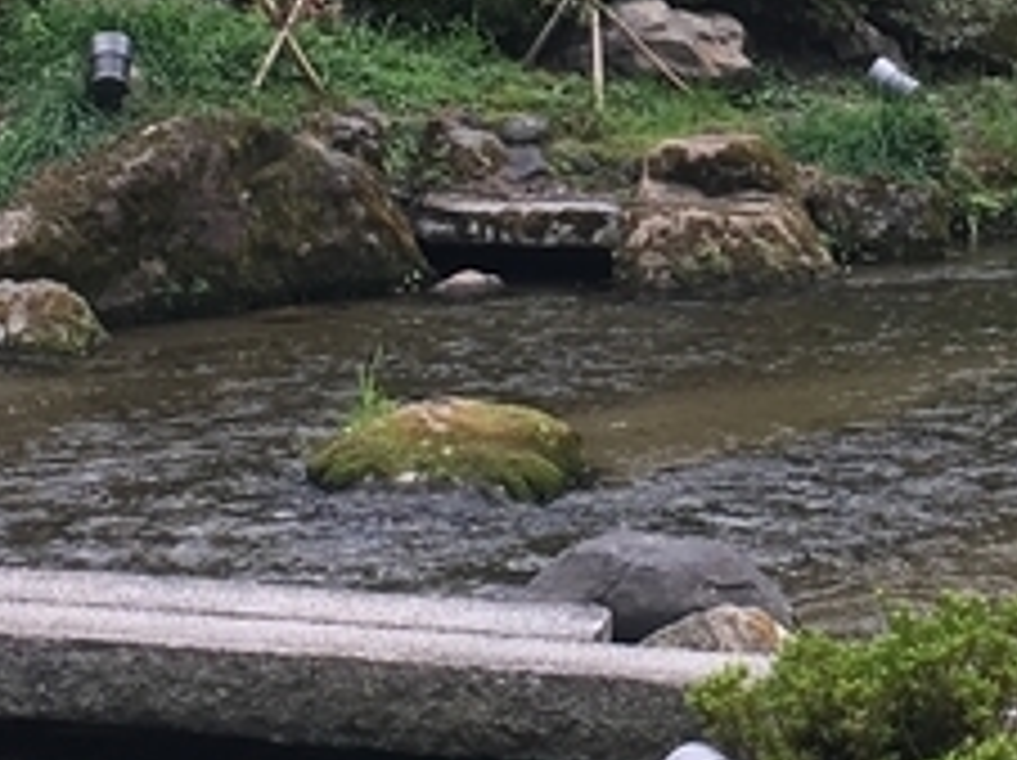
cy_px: 36
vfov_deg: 9.6
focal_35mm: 154
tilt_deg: -6.0
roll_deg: +0.6
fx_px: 4520
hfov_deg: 12.8
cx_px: 864
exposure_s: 1/371
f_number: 2.2
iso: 25
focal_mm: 4.15
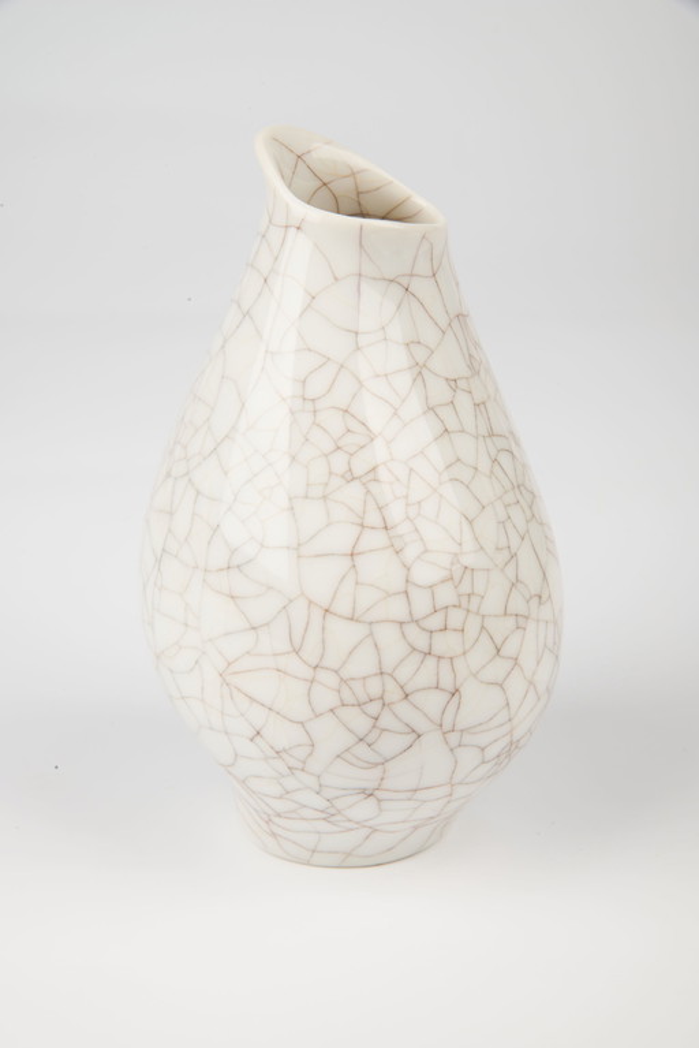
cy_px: 524
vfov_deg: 19.4
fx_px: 3055
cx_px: 350
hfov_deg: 13.1
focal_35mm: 105
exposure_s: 1/125
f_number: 22
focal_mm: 105
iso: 100
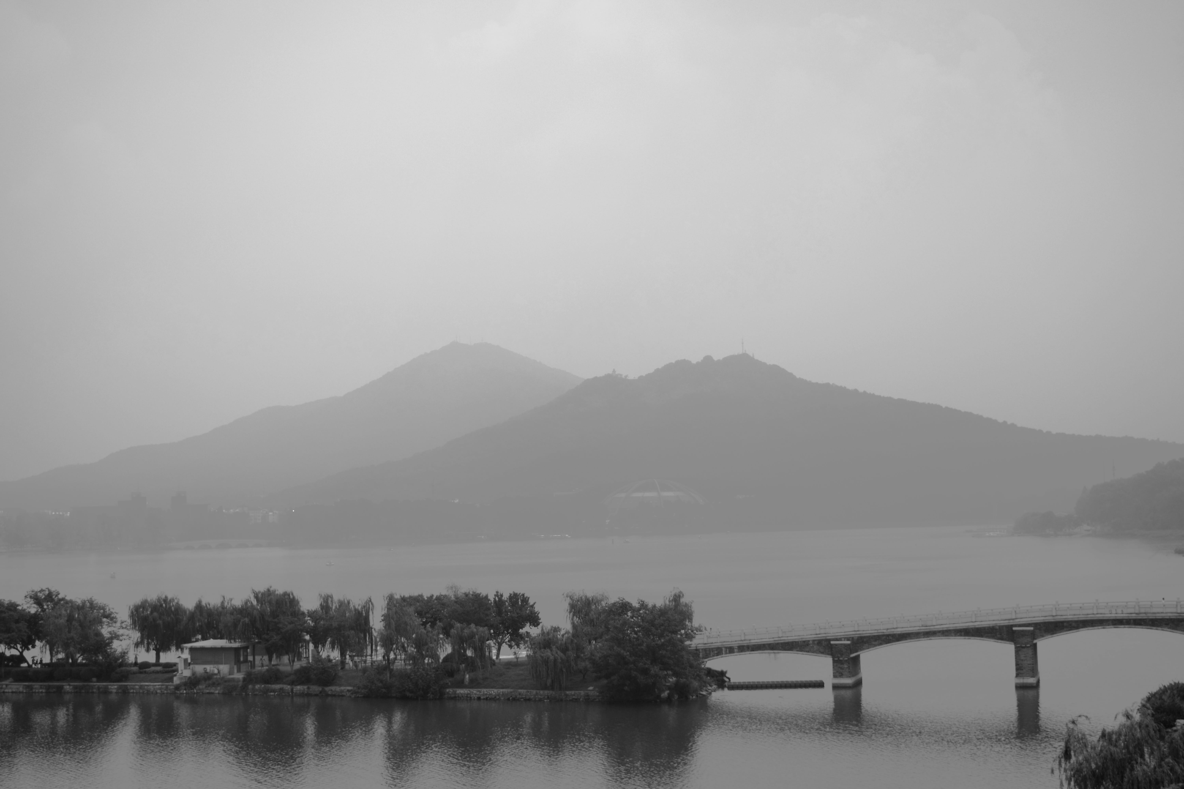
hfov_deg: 33.4
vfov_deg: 22.6
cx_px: 592
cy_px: 394
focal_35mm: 60
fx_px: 1973
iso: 100
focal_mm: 40
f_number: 4.8
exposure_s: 1/1250
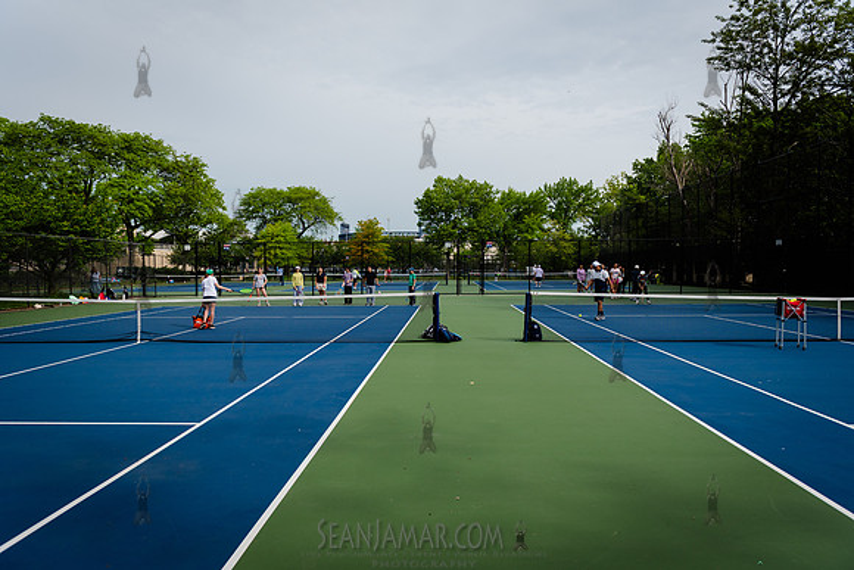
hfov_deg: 73.6
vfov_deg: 53.0
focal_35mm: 24
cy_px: 285
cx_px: 426
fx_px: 571
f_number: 4
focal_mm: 24
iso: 200
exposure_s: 1/1600
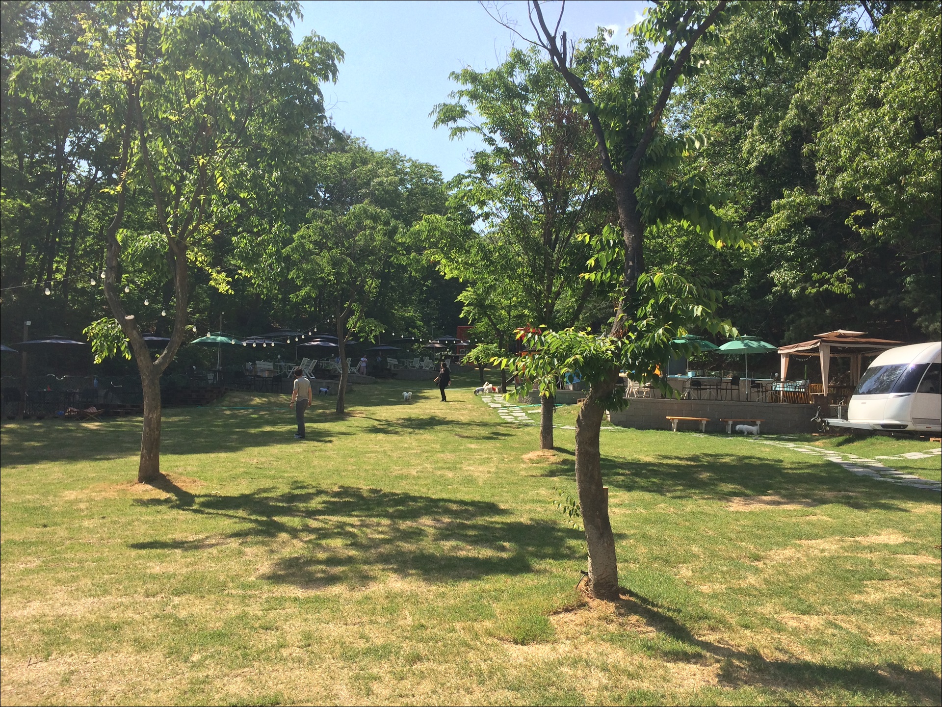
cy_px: 354
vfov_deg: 48.2
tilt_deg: +4.4
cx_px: 471
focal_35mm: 29
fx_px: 789
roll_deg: -1.5
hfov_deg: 61.6
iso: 32
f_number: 2.2
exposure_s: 1/1208
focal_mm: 4.15
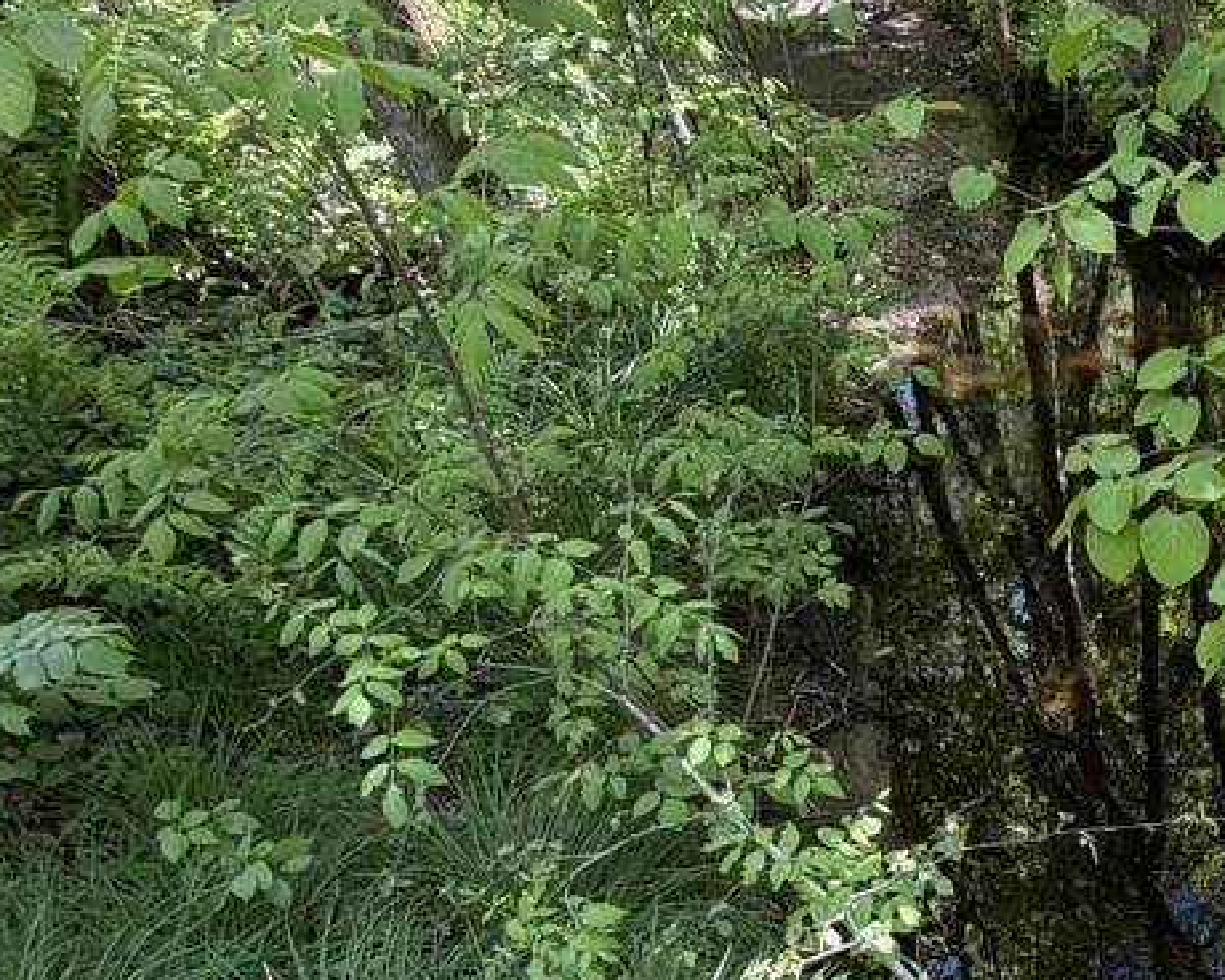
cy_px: 921
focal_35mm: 38
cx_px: 1297
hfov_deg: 40.3
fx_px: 1378
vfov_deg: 36.2
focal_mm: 2.22
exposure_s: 1/121
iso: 80
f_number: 2.2
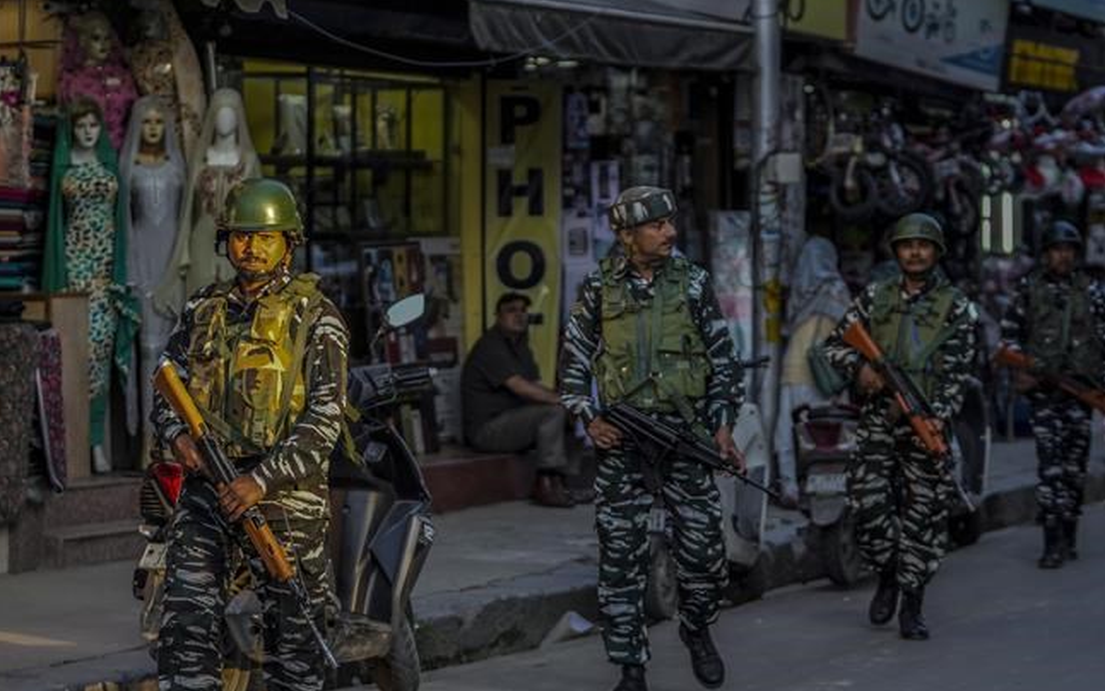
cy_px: 355
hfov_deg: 17.2
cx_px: 551
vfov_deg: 10.8
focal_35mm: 121
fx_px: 3645
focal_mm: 79
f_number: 2.8
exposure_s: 1/320
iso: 400
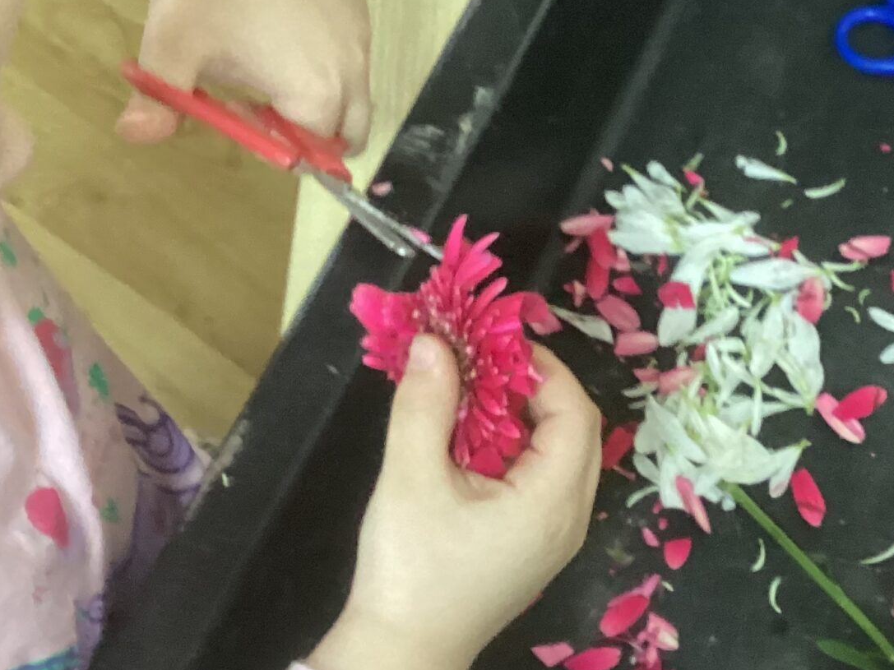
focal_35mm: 73
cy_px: 307
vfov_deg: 20.2
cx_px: 683
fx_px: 1885
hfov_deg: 26.3
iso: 320
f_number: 2.4
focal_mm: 3.3
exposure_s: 1/33
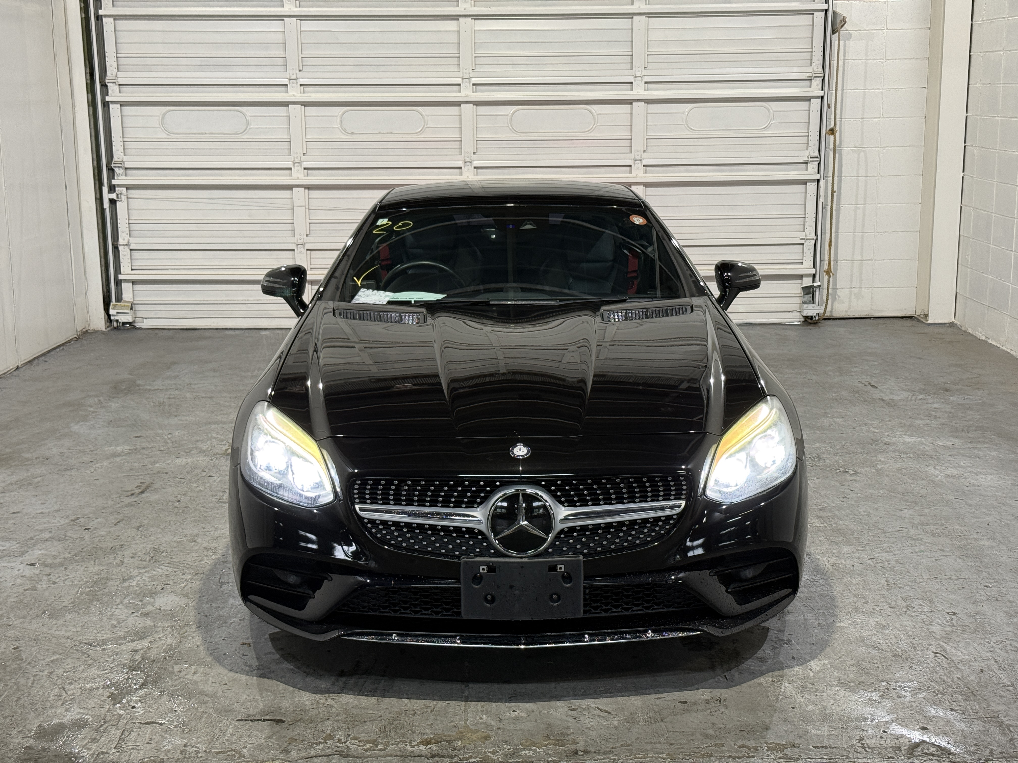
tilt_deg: -11.3
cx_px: 509
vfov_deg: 30.3
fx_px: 1412
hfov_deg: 39.7
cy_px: 382
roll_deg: +0.2
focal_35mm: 48
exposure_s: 1/60
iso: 125
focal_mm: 6.76
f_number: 1.78
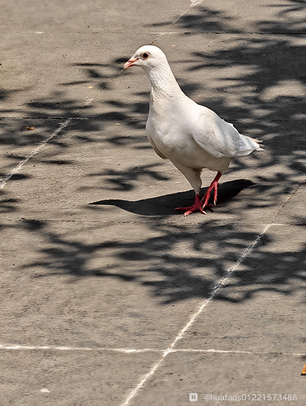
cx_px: 153
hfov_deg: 4.4
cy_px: 203
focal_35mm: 340
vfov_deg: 5.8
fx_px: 3997
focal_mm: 22.48
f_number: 2.6
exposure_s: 1/390
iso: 50
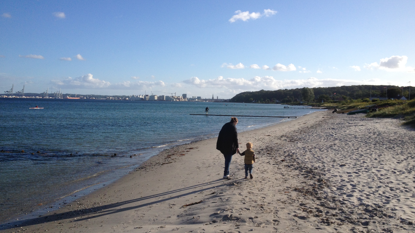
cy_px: 128
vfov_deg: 30.4
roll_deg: -2.6
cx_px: 211
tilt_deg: -6.4
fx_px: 429
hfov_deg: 51.6
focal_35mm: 39
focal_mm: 4.28
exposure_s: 1/2123
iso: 50
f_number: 2.4
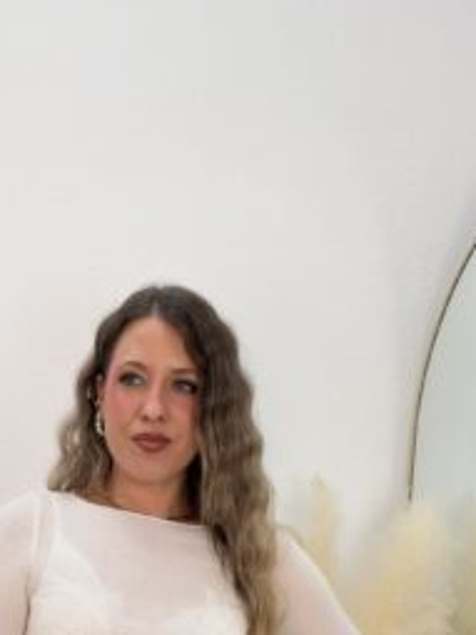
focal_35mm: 69
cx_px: 147
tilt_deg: -0.9
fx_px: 1266
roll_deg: -1.4
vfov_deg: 27.3
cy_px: 552
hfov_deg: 21.2
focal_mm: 6.93
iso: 50
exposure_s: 1/210
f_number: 1.8
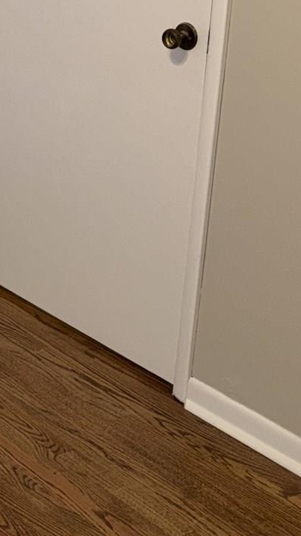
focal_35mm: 84
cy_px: 58
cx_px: -332
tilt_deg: -15.4
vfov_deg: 24.6
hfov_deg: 12.4
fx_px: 1193
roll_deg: +2.3
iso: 80
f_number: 1.78
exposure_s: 1/38
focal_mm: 6.76
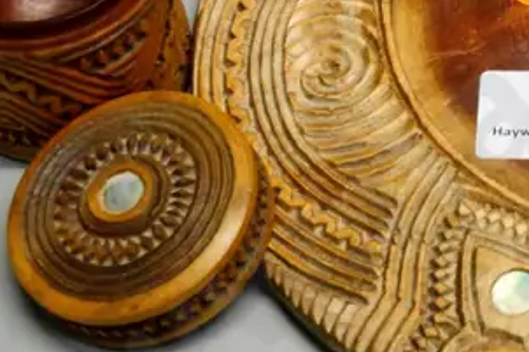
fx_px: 2071
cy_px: -35
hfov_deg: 14.0
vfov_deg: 9.6
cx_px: 699
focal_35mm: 141
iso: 3200
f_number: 4.5
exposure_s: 1/200
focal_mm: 20
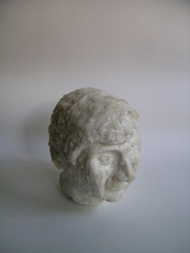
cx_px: 95
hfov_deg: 49.7
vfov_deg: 63.5
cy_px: 126
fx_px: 205
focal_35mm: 28
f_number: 2.8
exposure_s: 1/13.2
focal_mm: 5.8
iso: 50
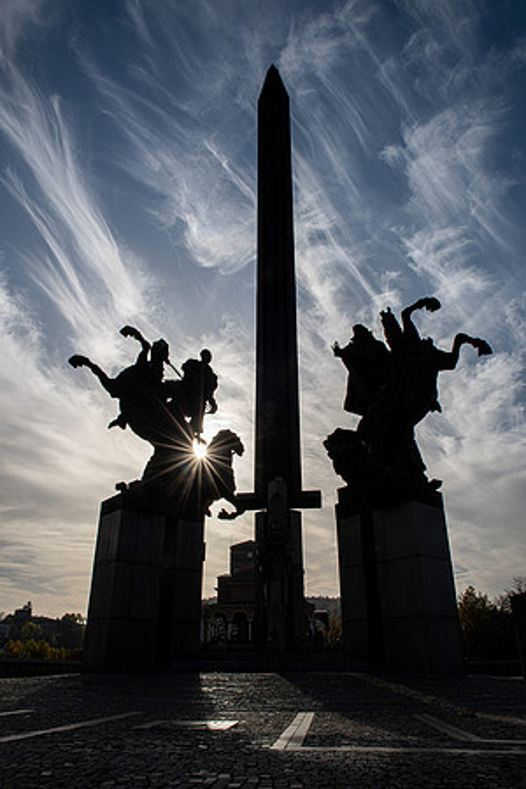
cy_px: 394
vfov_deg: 73.7
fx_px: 526
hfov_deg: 53.1
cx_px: 263
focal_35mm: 24
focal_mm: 24
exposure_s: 1/250
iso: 250
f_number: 22
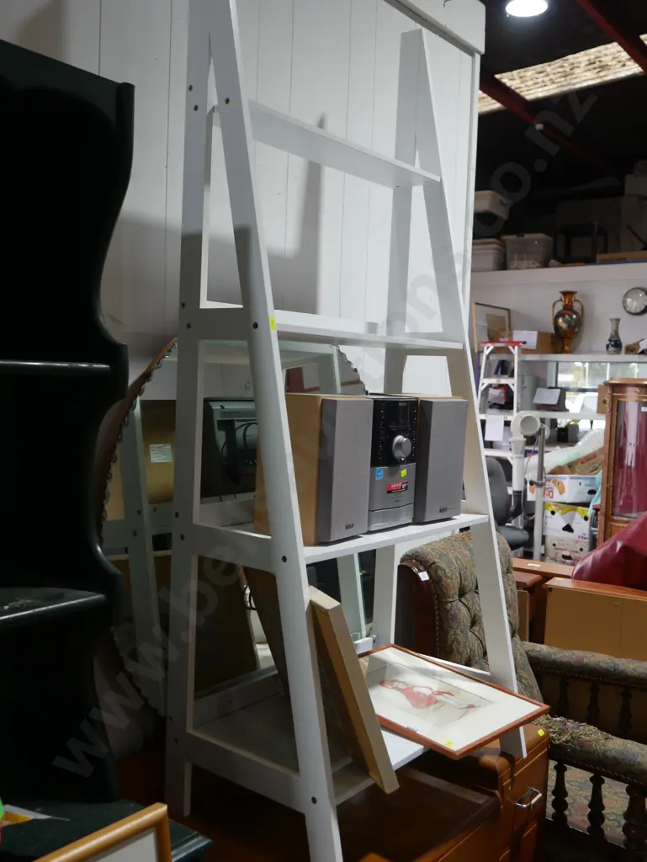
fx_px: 847
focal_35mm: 34
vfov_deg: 53.9
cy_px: 431
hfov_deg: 41.8
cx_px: 324
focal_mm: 17
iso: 200
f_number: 4
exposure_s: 1/60
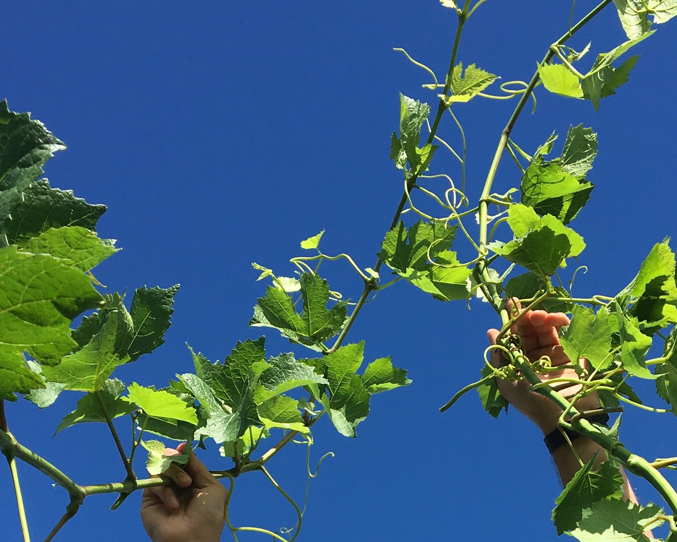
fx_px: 1262
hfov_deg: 30.0
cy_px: 645
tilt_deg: +40.1
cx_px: 393
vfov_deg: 22.4
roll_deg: +8.5
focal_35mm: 63
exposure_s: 1/1637
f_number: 2.2
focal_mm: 4.15
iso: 25
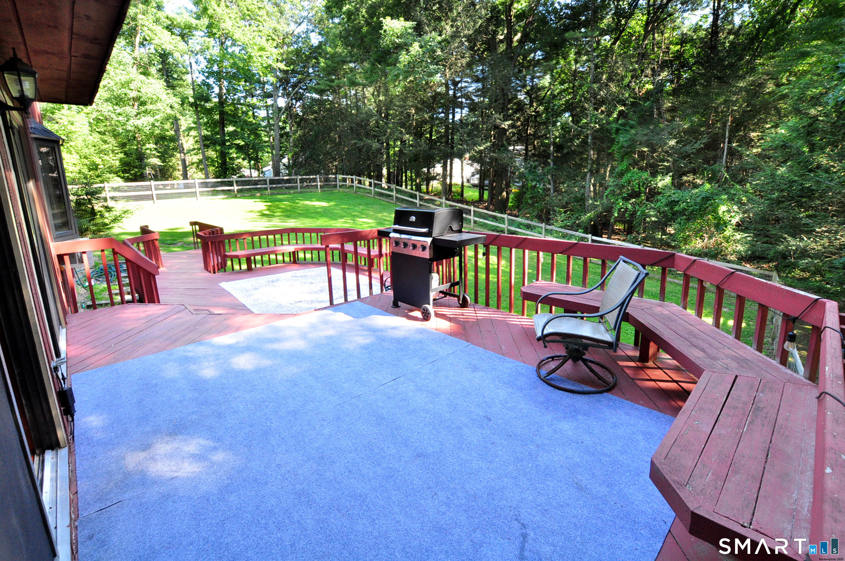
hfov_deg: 100.5
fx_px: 352
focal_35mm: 15
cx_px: 422
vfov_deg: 77.2
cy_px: 280
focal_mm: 10
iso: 1000
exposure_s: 1/40
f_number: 8
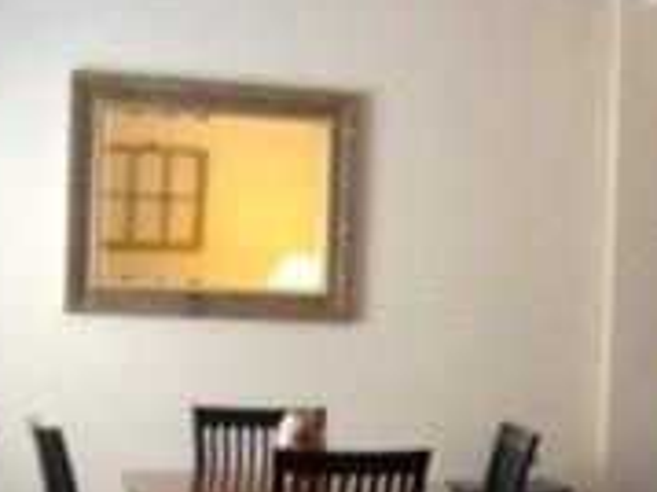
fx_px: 2371
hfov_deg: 15.1
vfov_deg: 11.8
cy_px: 393
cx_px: 826
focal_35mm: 125
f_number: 2.4
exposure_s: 1/17
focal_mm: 4.28
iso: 400
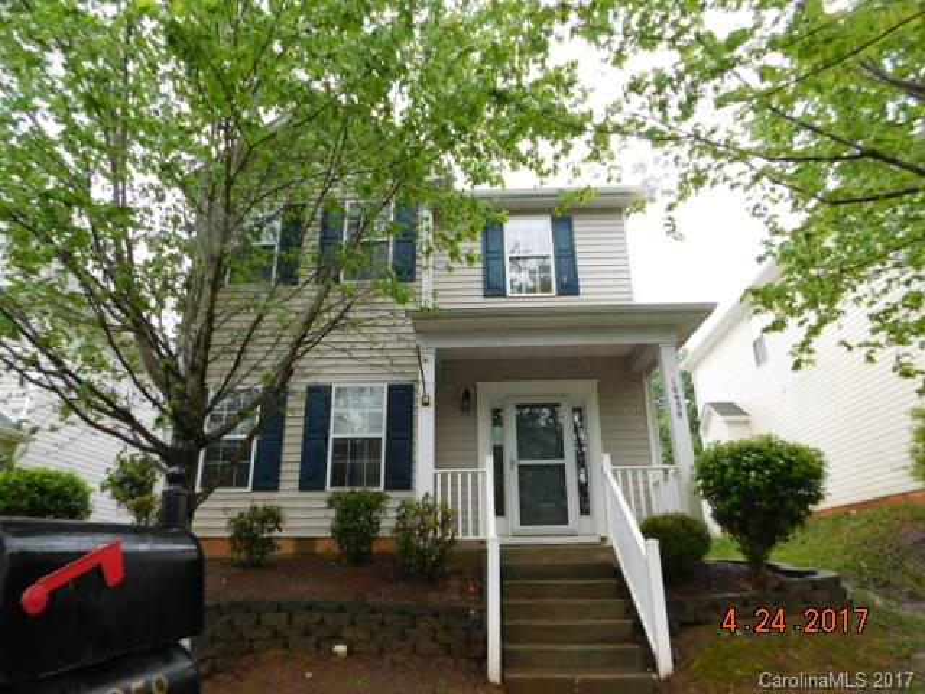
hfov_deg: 73.9
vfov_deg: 58.9
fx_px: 615
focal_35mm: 23
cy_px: 347
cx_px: 462
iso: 125
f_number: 3
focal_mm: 4
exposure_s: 1/200
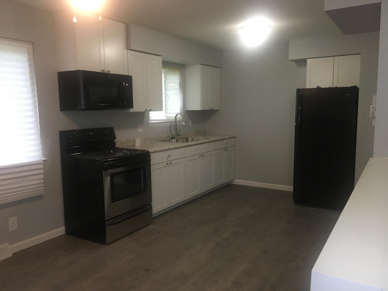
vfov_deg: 48.2
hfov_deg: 61.7
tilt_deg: -7.1
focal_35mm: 29
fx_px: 325
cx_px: 194
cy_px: 146
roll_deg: -0.2
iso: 200
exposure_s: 1/33
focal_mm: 4.15
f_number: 2.2
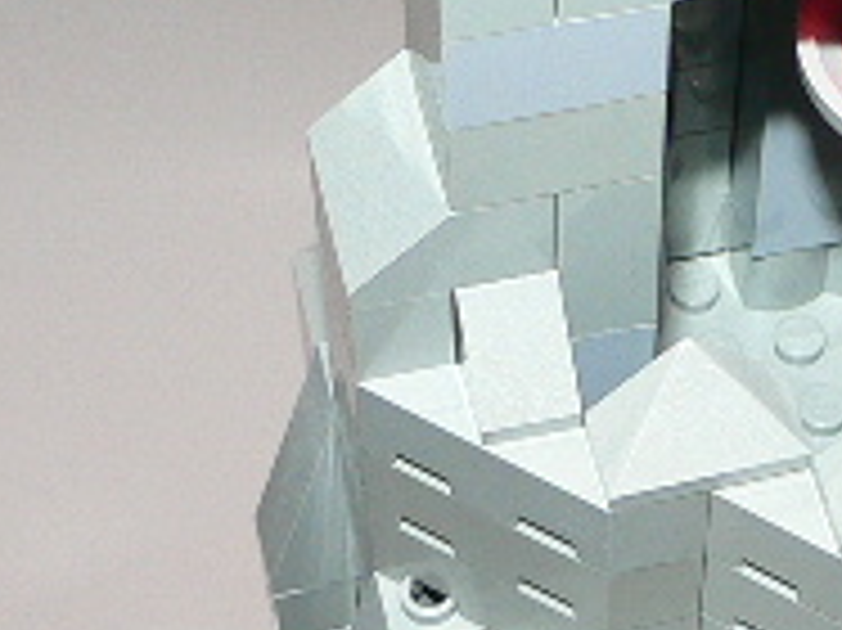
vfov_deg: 12.3
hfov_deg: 15.4
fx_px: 2917
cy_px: 508
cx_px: 1189
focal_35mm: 120
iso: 100
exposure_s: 1/125
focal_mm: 4.6
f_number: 2.8
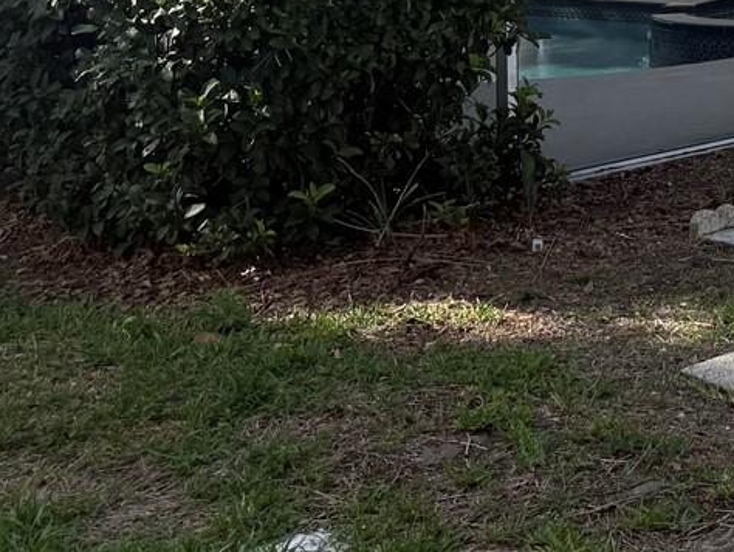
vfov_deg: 16.7
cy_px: -253
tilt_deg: +2.5
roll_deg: +1.5
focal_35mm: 81
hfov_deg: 21.7
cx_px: 963
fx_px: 1718
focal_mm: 6.76
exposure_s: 1/4405
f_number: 1.78
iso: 100
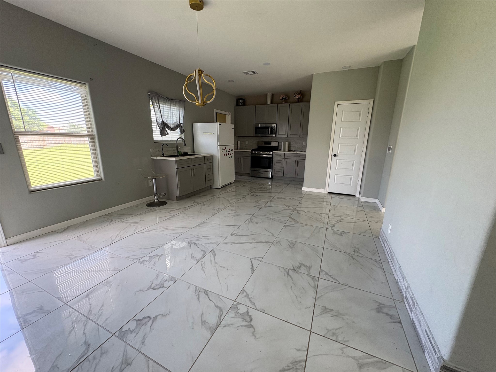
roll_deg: -0.4
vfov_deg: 85.7
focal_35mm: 14
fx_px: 201
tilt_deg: -13.2
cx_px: 248
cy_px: 186
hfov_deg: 102.1
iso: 100
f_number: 2.2
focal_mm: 2.22
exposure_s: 1/99
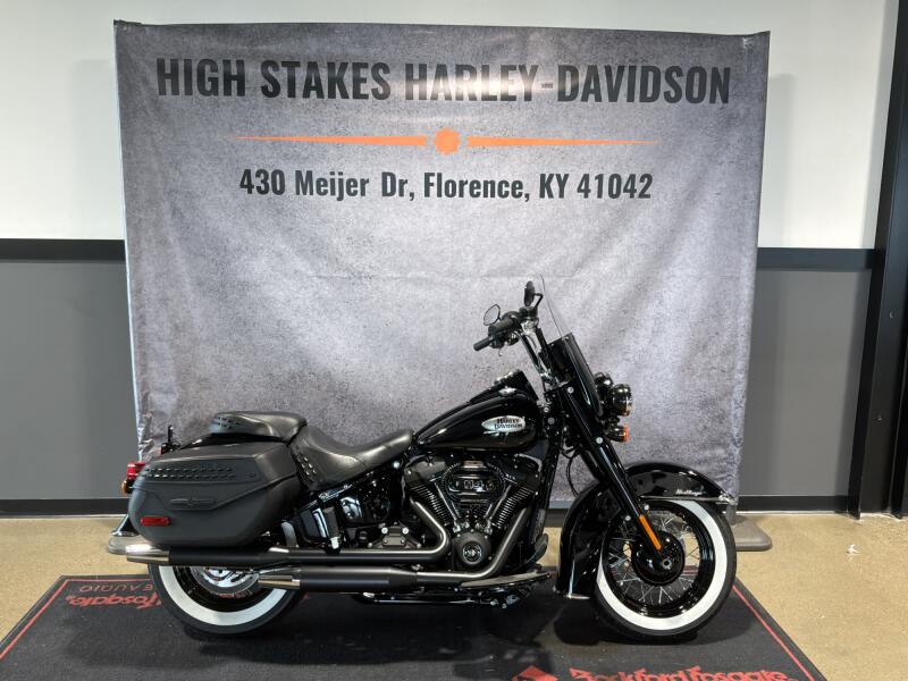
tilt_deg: -9.9
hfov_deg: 63.4
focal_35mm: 28
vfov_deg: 49.7
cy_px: 340
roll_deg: -0.7
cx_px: 454
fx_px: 734
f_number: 1.8
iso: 64
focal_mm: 3
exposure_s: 1/99
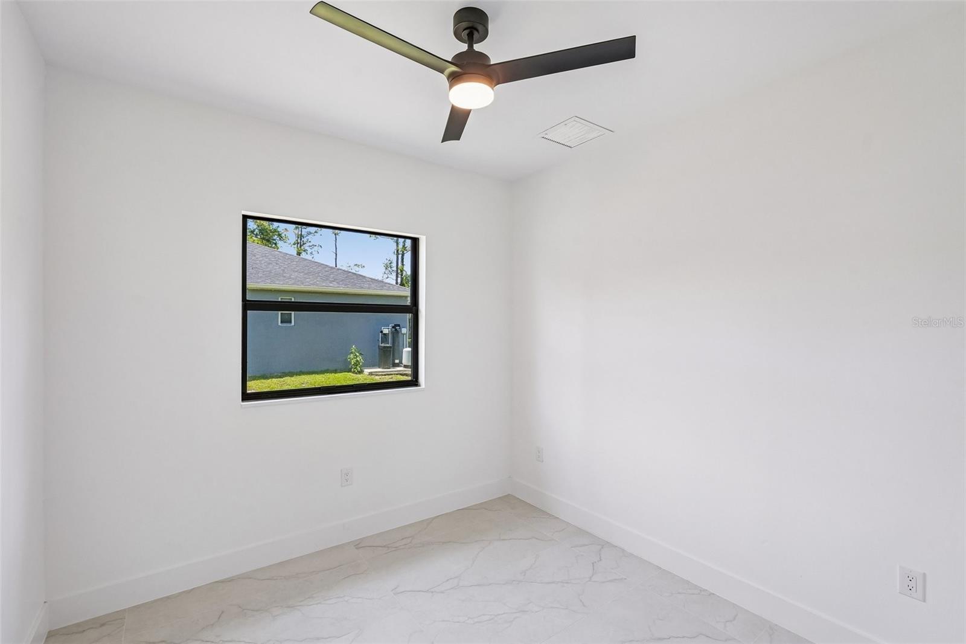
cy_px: 322
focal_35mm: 16
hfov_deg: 96.7
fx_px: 429
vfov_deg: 73.7
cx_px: 483
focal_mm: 16
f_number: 8
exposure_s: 1/160
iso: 400
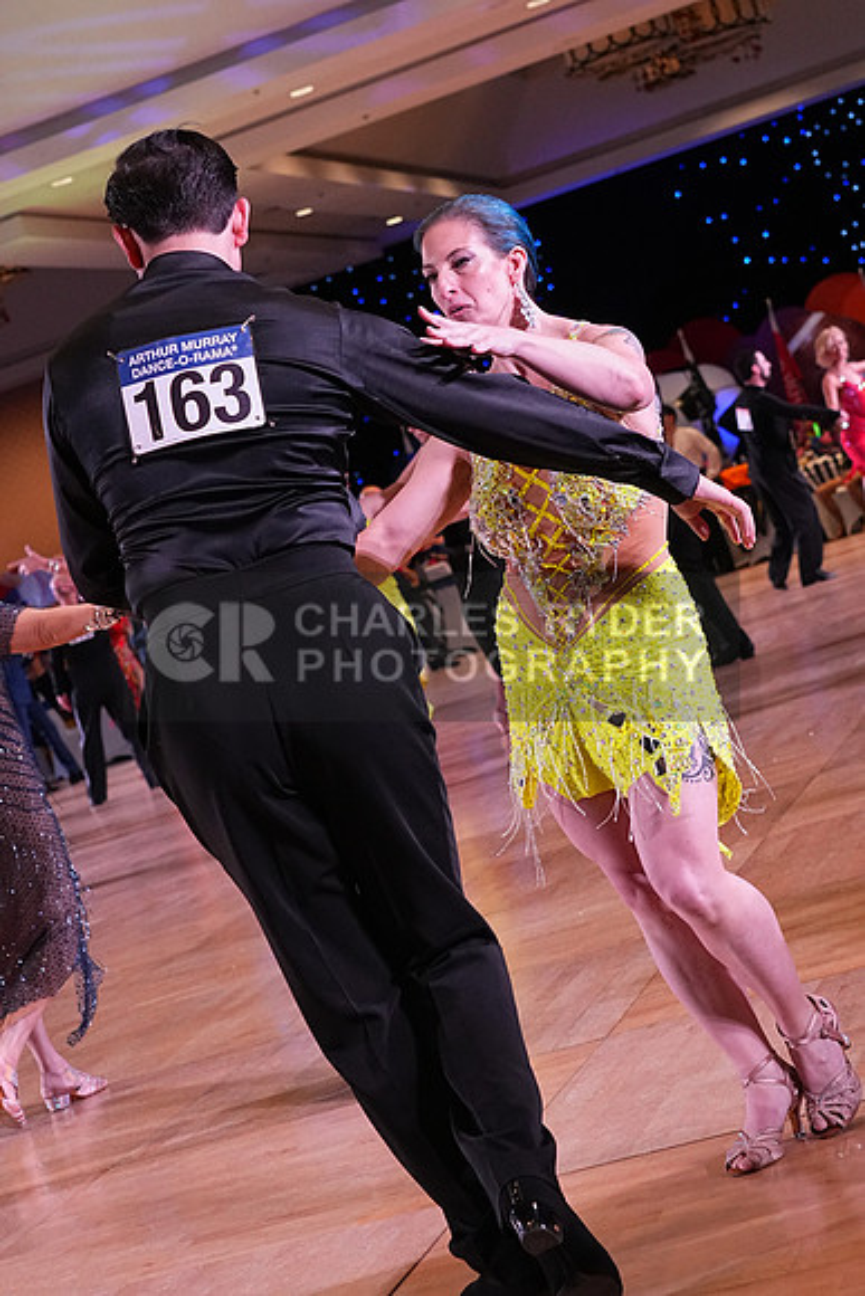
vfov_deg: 26.6
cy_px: 648
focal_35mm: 76
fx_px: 2737
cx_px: 432
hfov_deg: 18.0
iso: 3200
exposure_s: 1/400
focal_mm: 51
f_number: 5
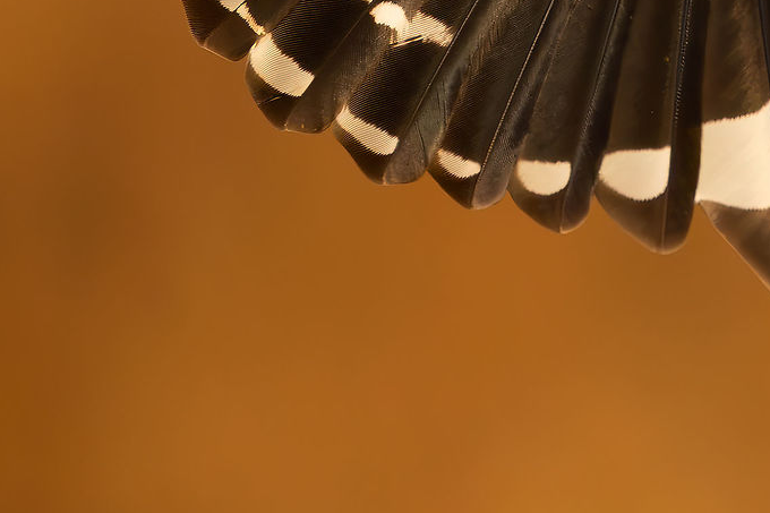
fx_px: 45309
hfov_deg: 1.0
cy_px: -234
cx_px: 804
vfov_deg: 0.6
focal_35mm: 2119
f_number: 6.3
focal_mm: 600
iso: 1600
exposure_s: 1/6400
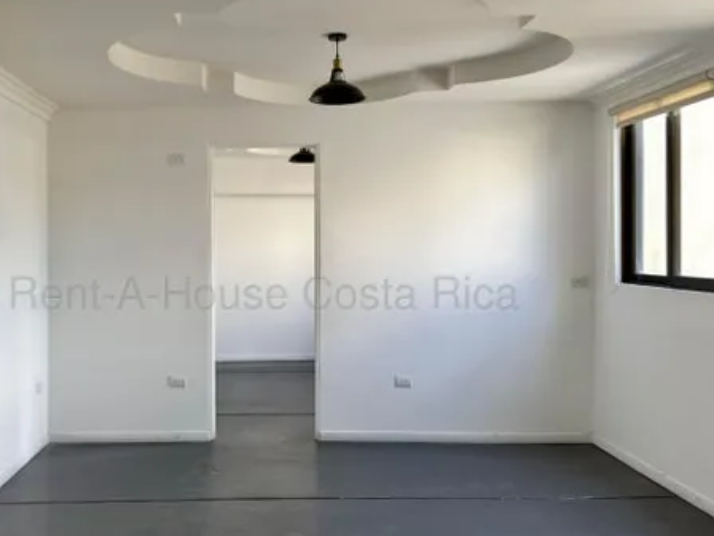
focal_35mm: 34
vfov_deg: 41.8
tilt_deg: -3.3
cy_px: 292
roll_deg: +0.2
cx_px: 264
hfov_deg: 53.3
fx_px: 701
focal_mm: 6.76
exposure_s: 1/131
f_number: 1.78
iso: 50
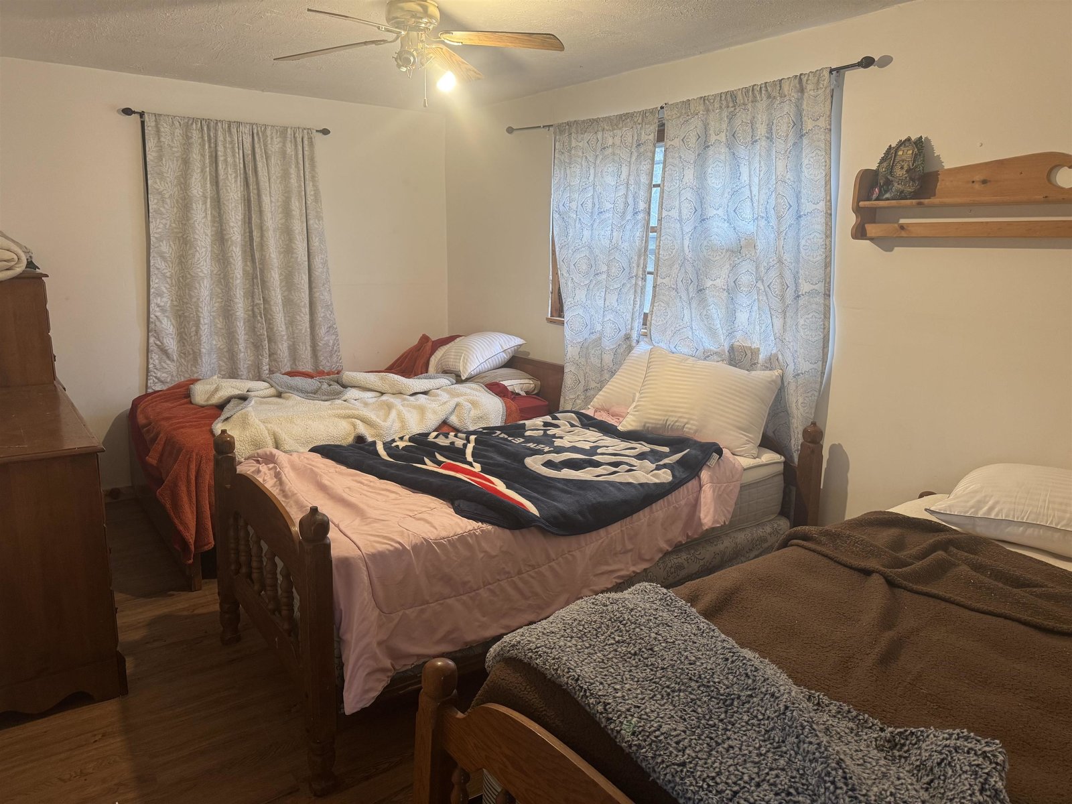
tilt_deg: -12.5
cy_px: 402
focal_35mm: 24
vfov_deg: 56.8
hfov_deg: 71.6
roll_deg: -1.5
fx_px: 743
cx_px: 536
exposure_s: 1/60
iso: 200
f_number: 1.78
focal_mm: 6.76
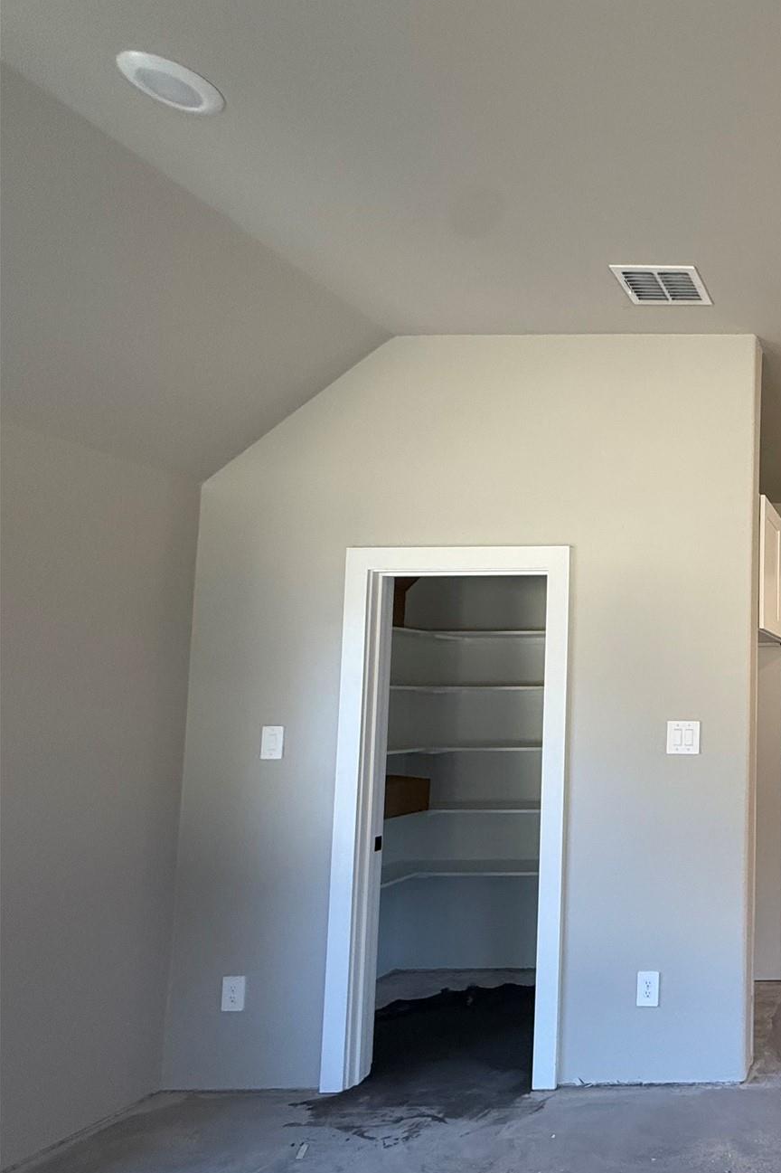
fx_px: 749
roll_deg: +0.2
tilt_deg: +5.0
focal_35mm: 23
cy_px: 651
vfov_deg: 75.9
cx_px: 925
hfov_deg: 40.1
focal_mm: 2.22
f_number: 2.2
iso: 250
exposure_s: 1/120
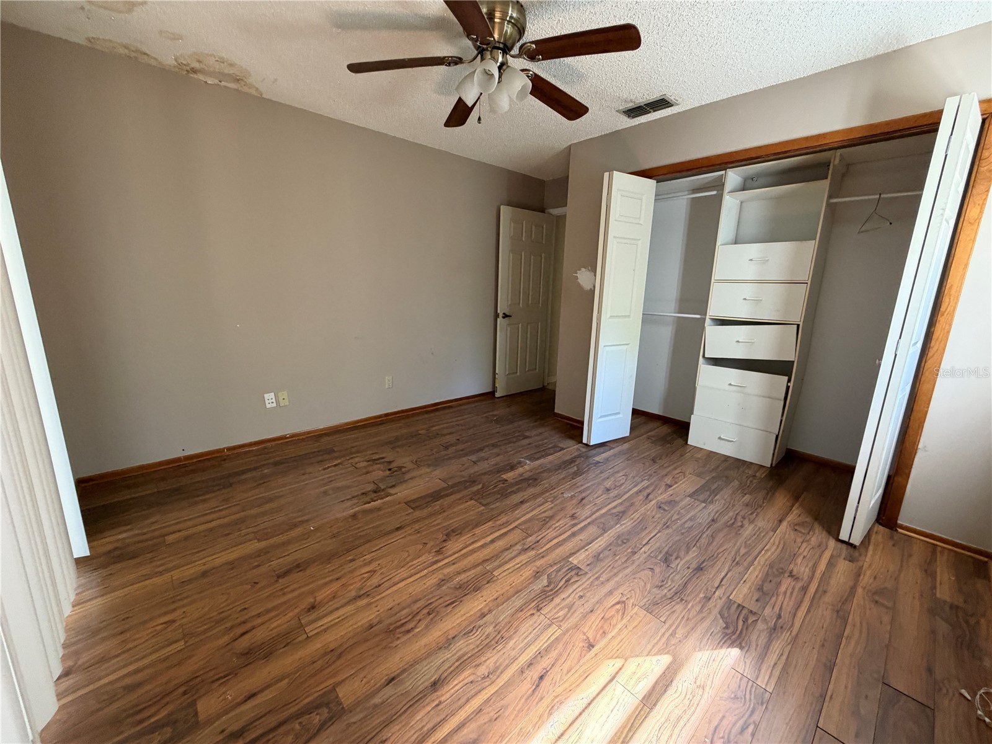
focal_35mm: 14
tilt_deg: -12.5
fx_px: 401
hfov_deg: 102.1
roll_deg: -1.0
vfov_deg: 85.7
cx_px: 496
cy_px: 372
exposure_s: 1/67
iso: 320
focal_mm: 2.22
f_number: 2.2
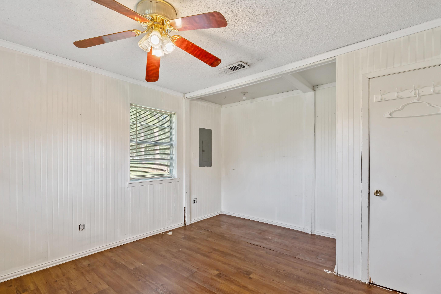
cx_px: 214
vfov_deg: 70.4
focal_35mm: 17
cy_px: 151
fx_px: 208
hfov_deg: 93.2
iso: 800
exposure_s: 1/30
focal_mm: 16
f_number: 8
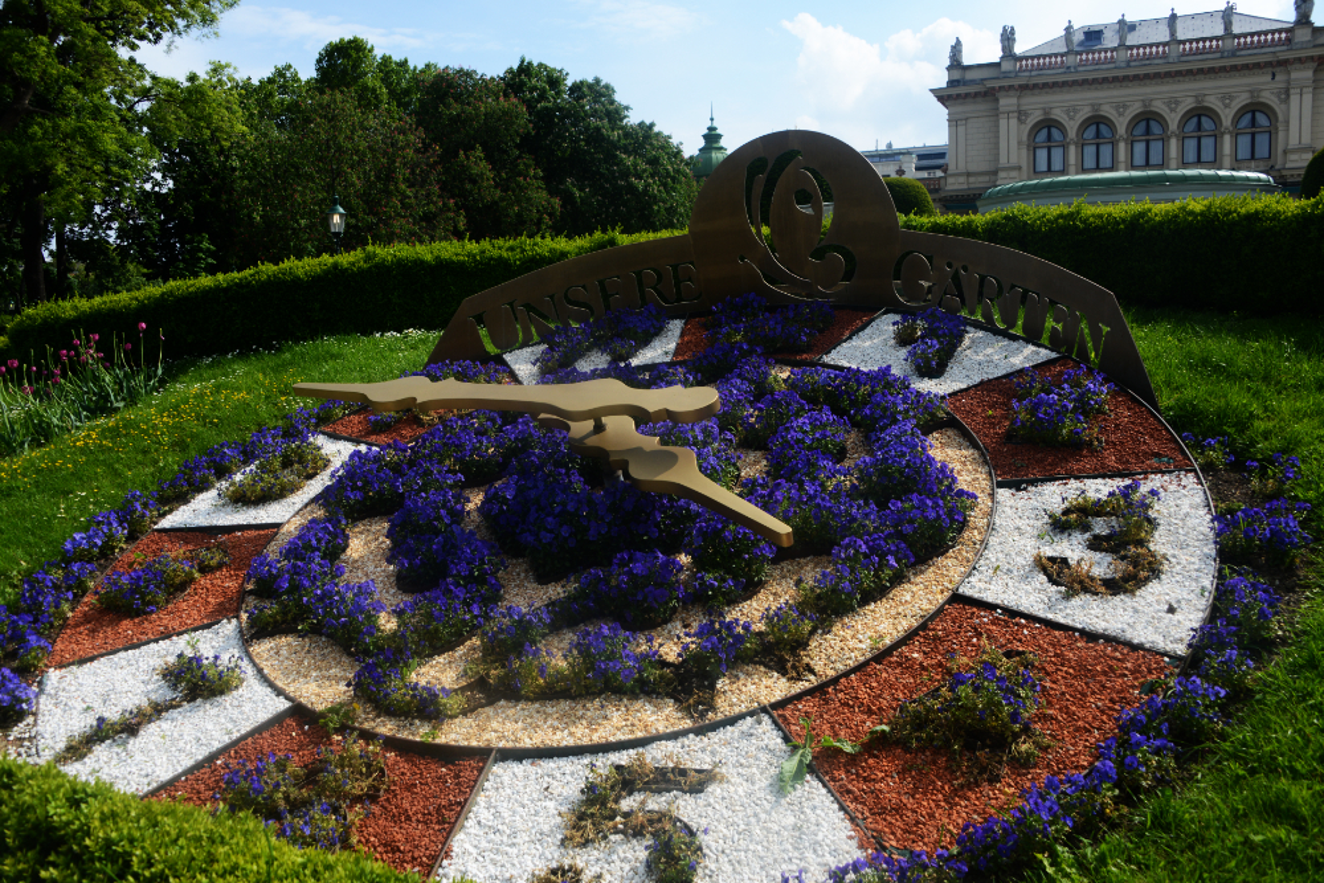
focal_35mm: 28
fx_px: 1030
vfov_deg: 46.4
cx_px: 662
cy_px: 442
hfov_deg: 65.5
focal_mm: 28
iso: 250
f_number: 7.1
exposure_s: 1/800
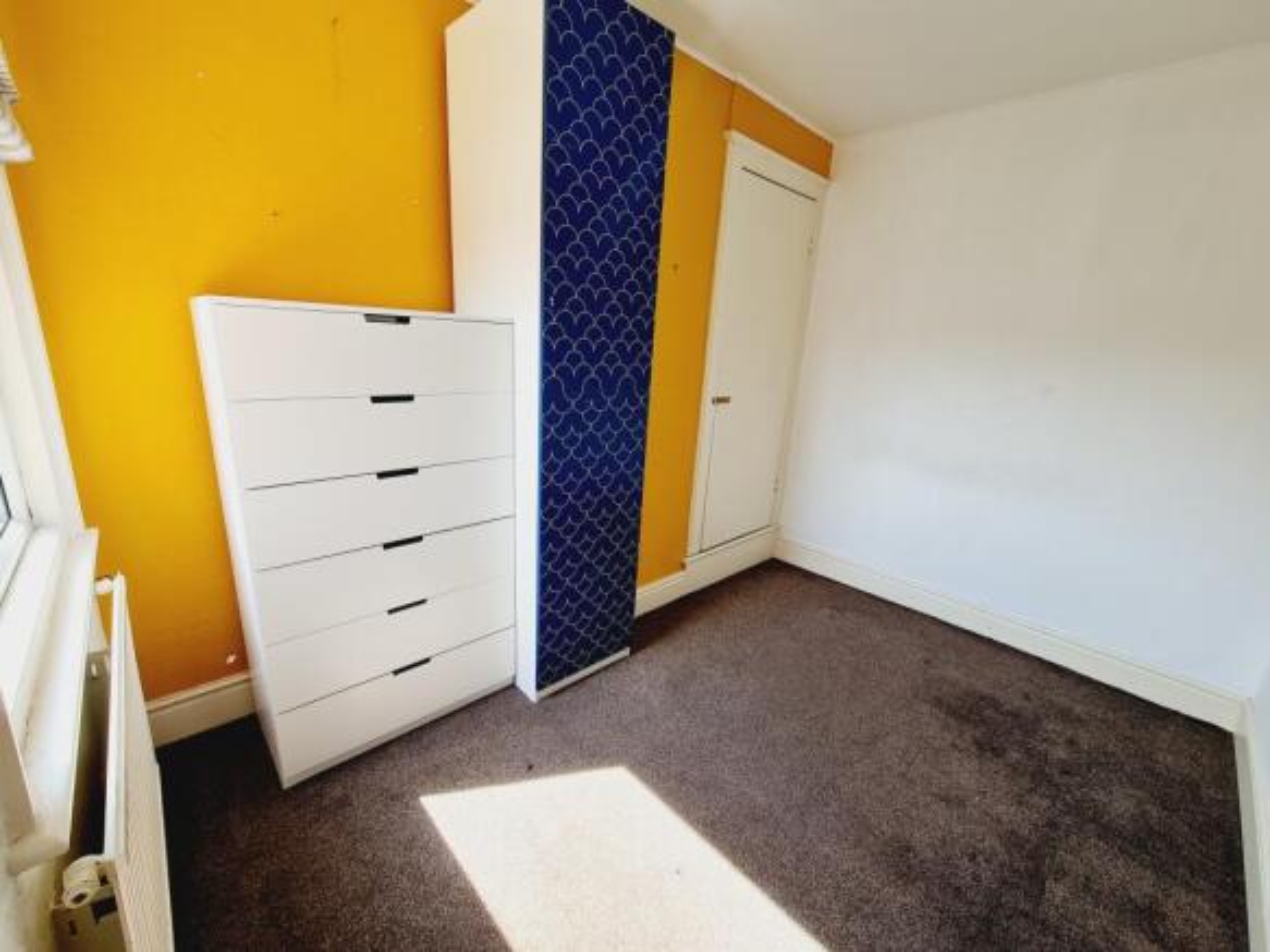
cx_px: 635
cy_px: 476
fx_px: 477
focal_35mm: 13
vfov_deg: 89.9
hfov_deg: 106.2
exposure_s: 1/115
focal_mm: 2.2
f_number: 2.2
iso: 64
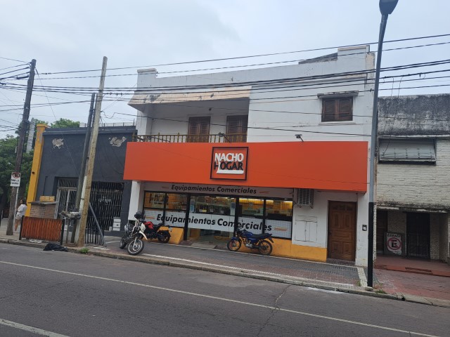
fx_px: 312
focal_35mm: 24
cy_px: 168
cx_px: 225
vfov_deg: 56.8
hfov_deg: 71.6
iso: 50
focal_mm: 5.23
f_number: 1.8
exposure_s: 1/100
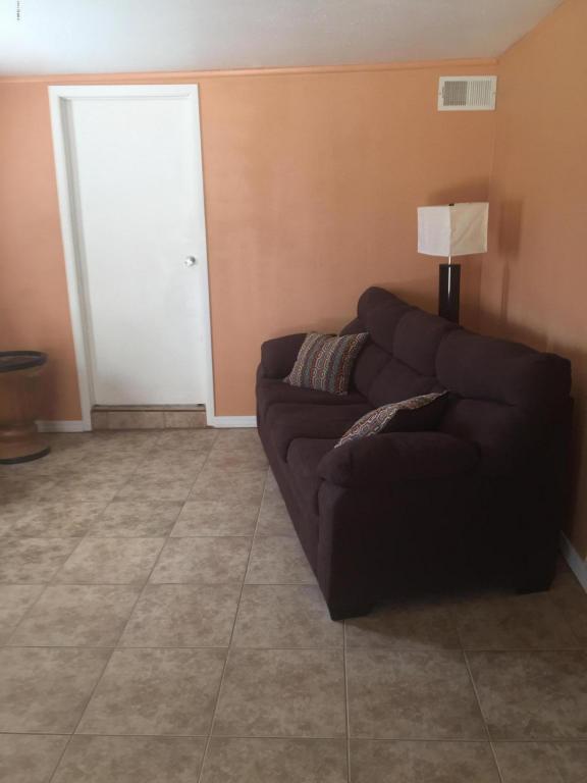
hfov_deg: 48.2
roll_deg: +2.2
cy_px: 392
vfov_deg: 61.7
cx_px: 294
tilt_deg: -17.5
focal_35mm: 29
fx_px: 656
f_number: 2.2
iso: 64
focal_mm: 4.15
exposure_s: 1/30
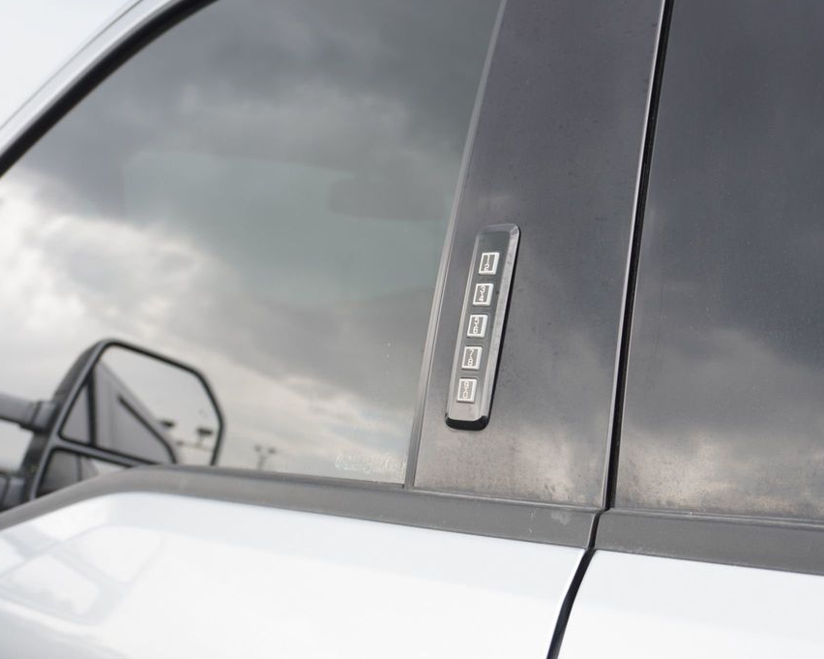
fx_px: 867
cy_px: 329
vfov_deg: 41.6
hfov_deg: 50.8
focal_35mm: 36
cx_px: 443
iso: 100
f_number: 4.5
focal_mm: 21
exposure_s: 1/80
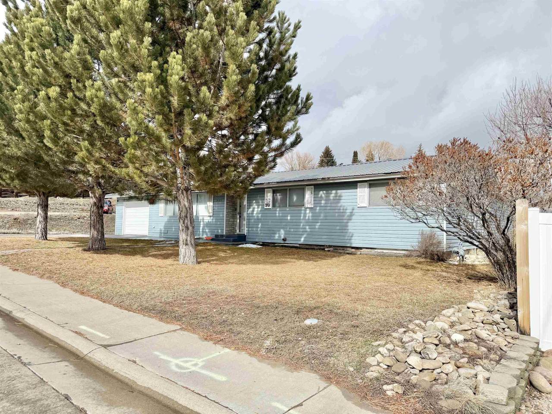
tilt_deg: +2.8
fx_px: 383
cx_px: 276
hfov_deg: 71.6
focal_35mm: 24
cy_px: 207
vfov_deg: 56.8
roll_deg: -0.7
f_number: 1.78
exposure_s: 1/7353
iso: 80
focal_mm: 6.76
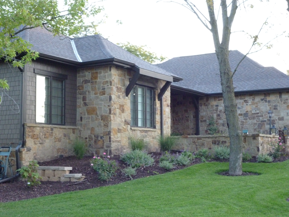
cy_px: 108
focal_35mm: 56
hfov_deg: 34.3
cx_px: 144
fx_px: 468
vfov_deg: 26.1
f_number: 4.4
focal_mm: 10
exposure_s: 1/60
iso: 400
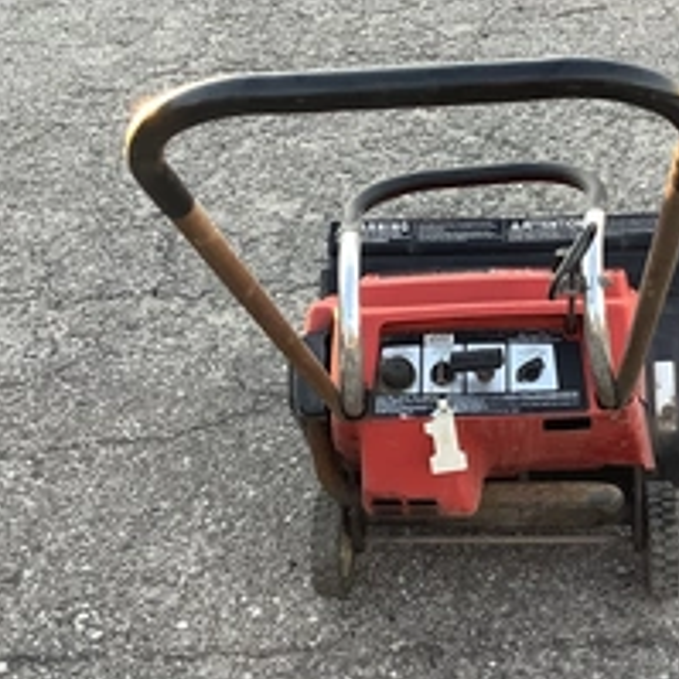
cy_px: 334
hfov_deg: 30.7
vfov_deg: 31.1
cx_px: 481
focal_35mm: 55
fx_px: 1221
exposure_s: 1/100
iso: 100
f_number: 2.4
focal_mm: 3.3
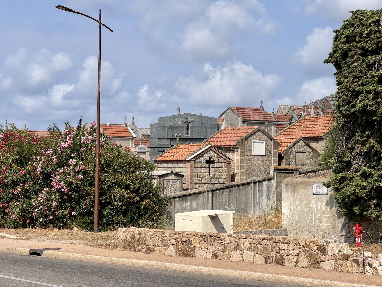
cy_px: 141
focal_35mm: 79
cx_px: 192
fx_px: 872
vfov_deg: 18.7
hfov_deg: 24.7
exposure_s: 1/1357
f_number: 2.8
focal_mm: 9
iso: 25
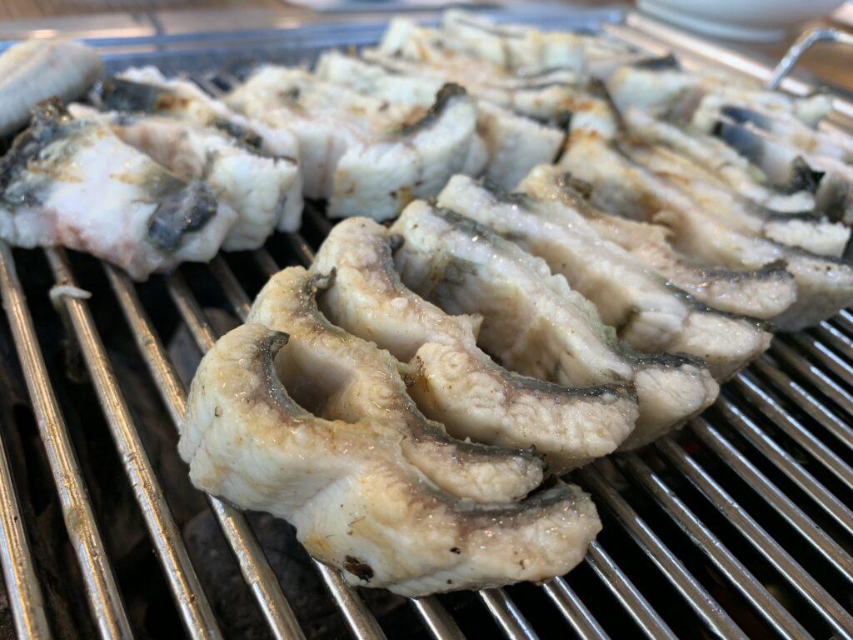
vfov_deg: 53.1
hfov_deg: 67.3
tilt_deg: -37.2
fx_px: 641
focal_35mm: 26
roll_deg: -8.4
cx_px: 426
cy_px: 320
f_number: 1.8
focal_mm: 4.25
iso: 80
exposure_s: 1/120
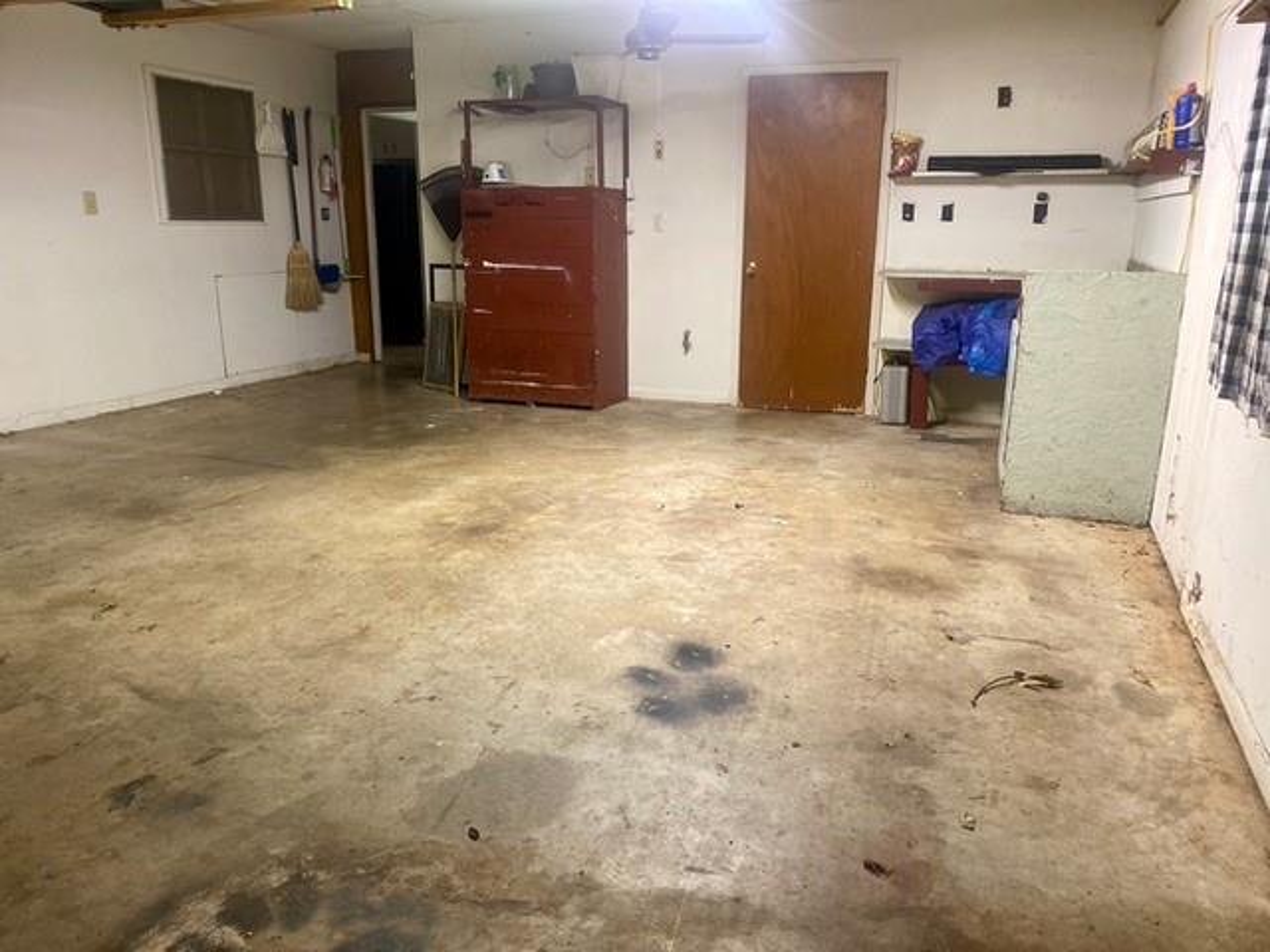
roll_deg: +0.1
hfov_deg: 67.3
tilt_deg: -13.9
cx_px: 635
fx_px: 954
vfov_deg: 53.1
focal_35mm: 26
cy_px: 476
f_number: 1.8
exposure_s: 1/60
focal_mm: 4.25
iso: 200
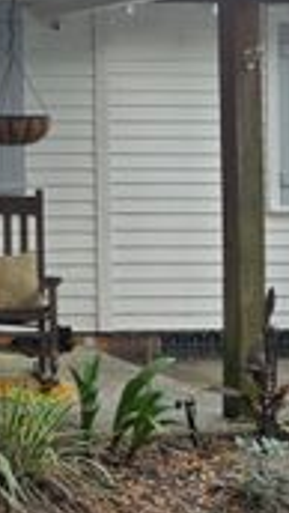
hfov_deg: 13.5
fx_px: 993
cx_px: -340
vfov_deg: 28.6
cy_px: 133
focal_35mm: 73
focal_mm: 5.4
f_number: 1.8
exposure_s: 1/2271
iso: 80
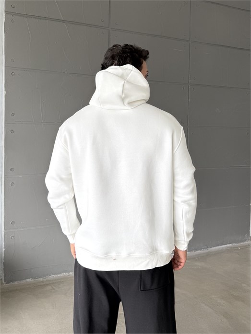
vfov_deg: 71.6
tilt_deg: -0.6
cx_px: 126
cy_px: 167
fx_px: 232
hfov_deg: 56.8
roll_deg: +0.0
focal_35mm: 24
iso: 64
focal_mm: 6.76
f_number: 1.78
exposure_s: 1/204
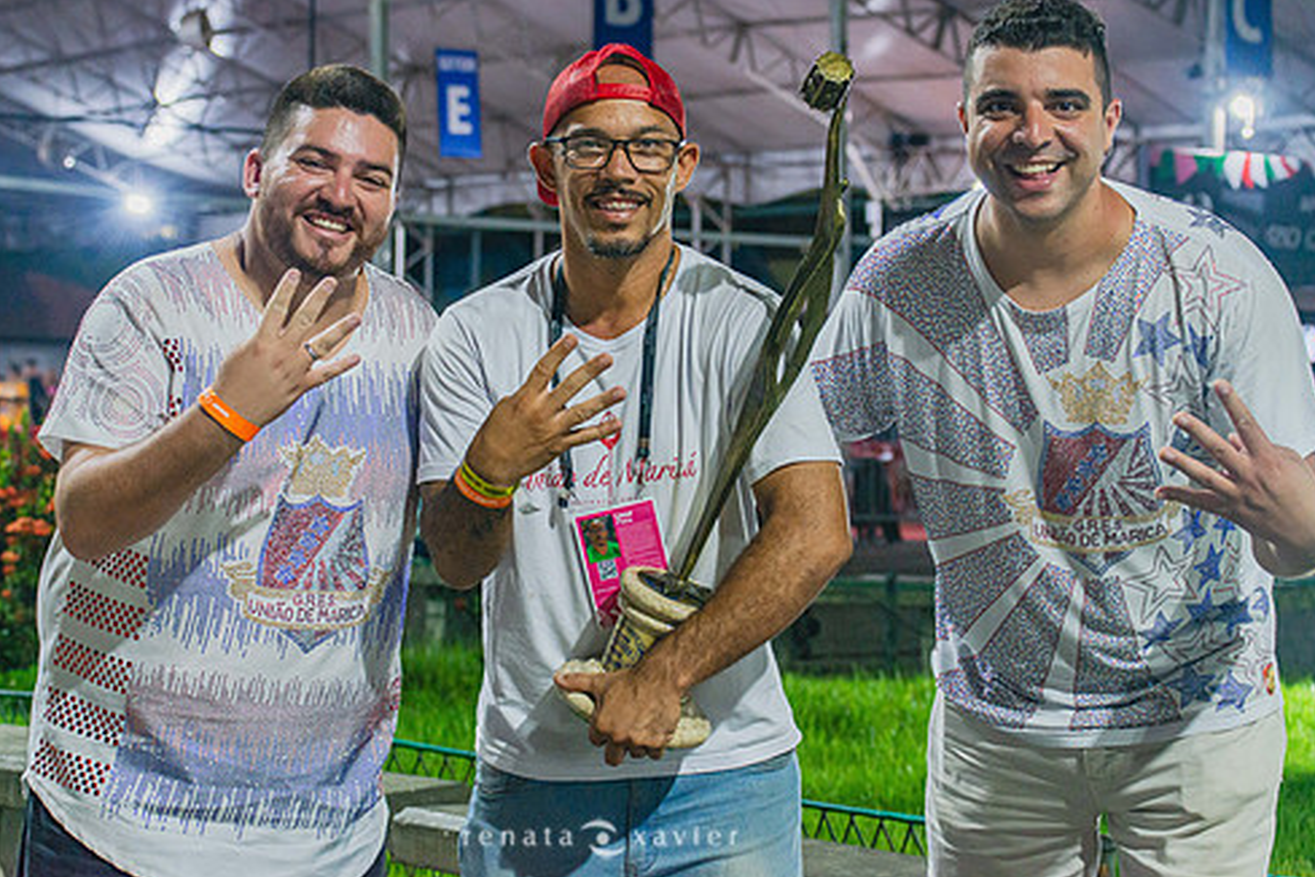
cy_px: 365
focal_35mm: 83
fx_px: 3032
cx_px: 597
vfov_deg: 16.4
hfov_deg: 24.5
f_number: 5.6
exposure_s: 1/125
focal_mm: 70
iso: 1000
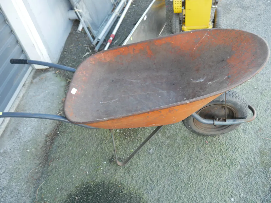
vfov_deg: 44.2
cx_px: 136
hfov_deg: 56.8
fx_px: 251
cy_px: 102
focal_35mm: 32
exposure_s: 1/60
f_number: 3.6
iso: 250
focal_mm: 16
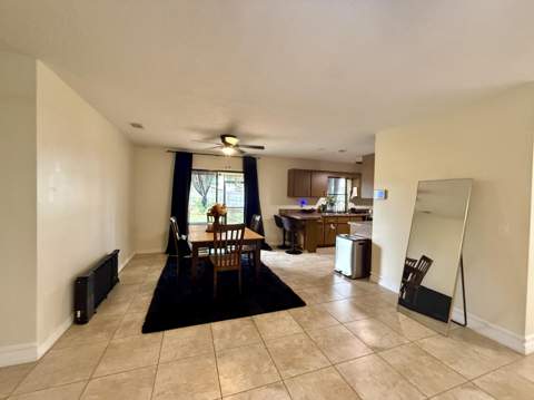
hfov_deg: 102.1
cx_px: 267
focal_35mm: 14
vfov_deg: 85.6
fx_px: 216
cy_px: 200
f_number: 2.2
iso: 800
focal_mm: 2.22
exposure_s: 1/59
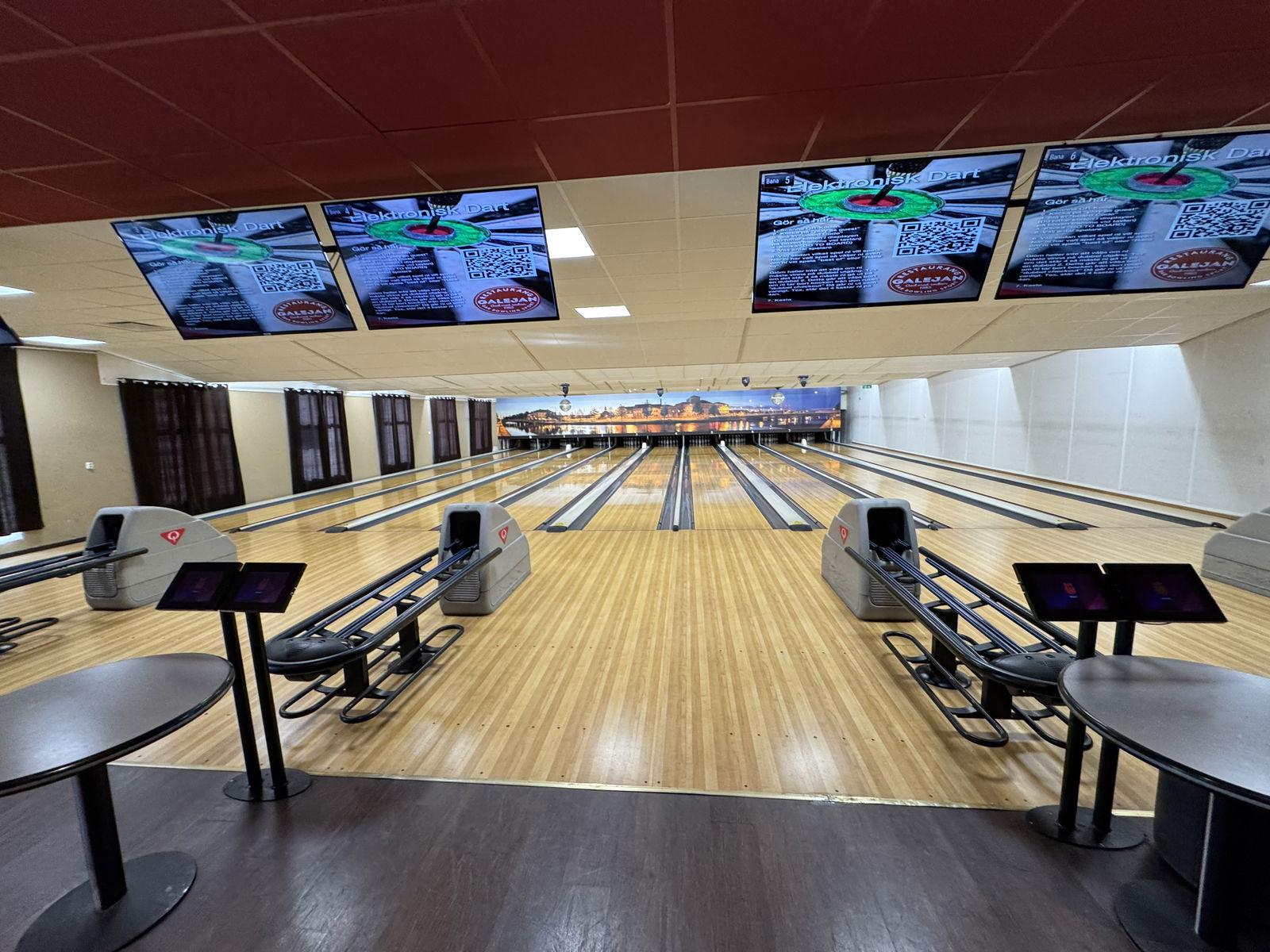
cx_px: 635
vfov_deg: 85.7
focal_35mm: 14
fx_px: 514
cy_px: 476
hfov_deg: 102.1
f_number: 2.2
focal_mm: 2.22
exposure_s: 1/100
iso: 160
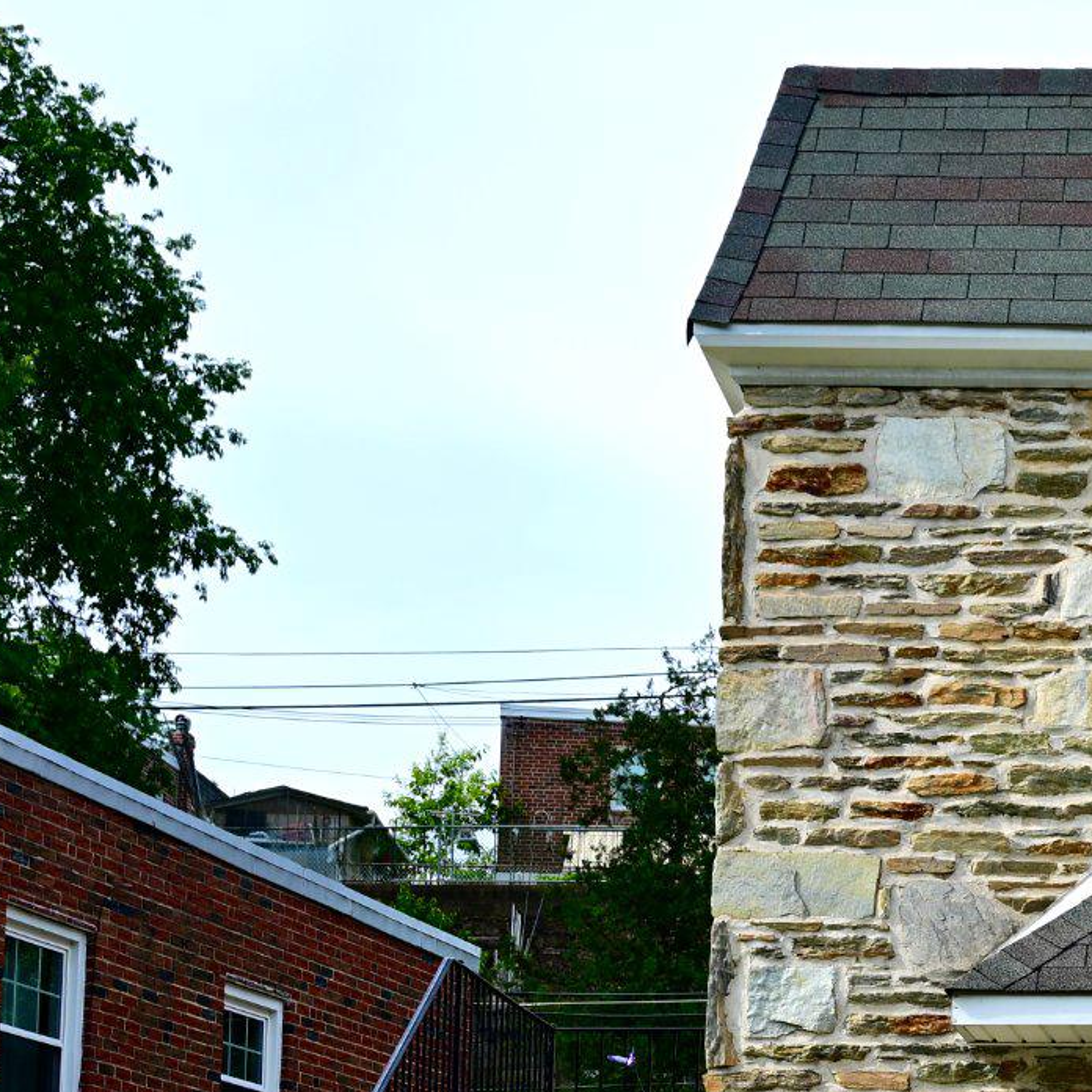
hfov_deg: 16.5
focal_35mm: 100
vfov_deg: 17.2
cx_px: 1382
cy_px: 969
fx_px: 3569
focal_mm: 40
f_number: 8
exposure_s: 1/250
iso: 100
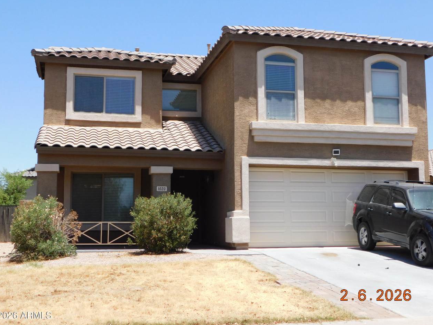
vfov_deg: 31.5
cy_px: 164
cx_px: 218
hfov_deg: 41.2
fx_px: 575
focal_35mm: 46
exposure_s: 1/800
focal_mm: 8
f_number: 3.7
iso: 125
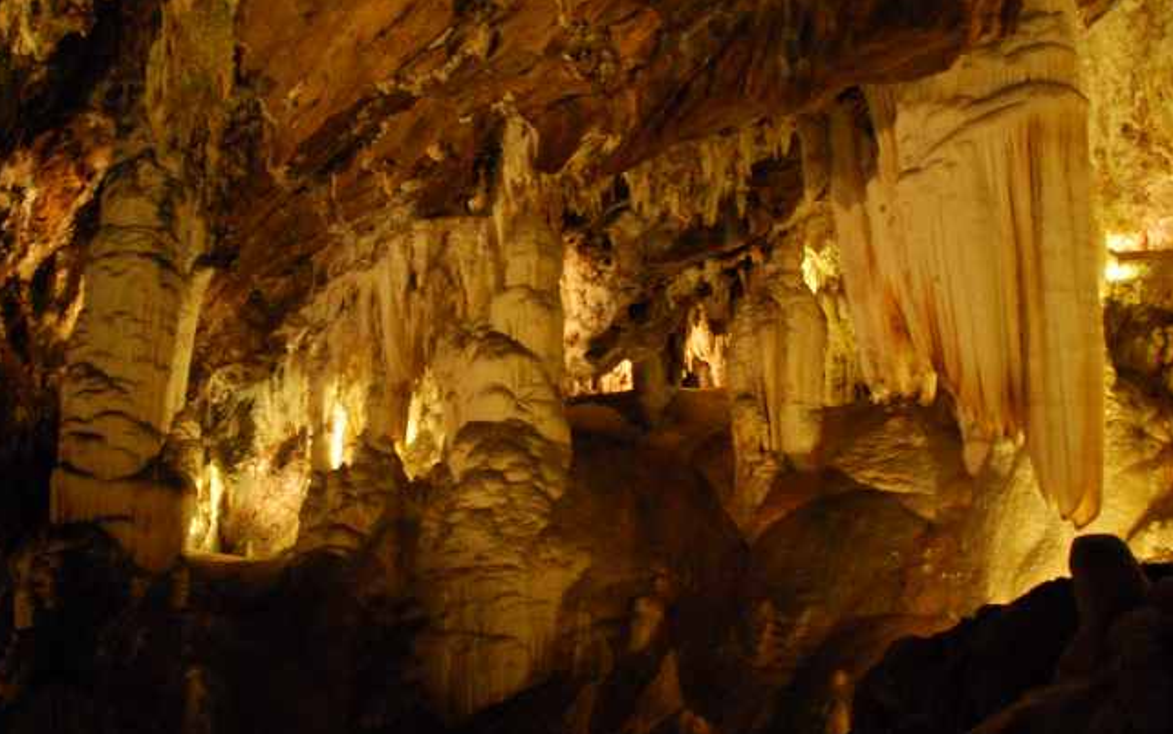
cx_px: 445
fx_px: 1407
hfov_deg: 44.9
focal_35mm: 44
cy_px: 257
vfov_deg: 29.1
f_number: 3.5
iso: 1400
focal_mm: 18
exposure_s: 1/15
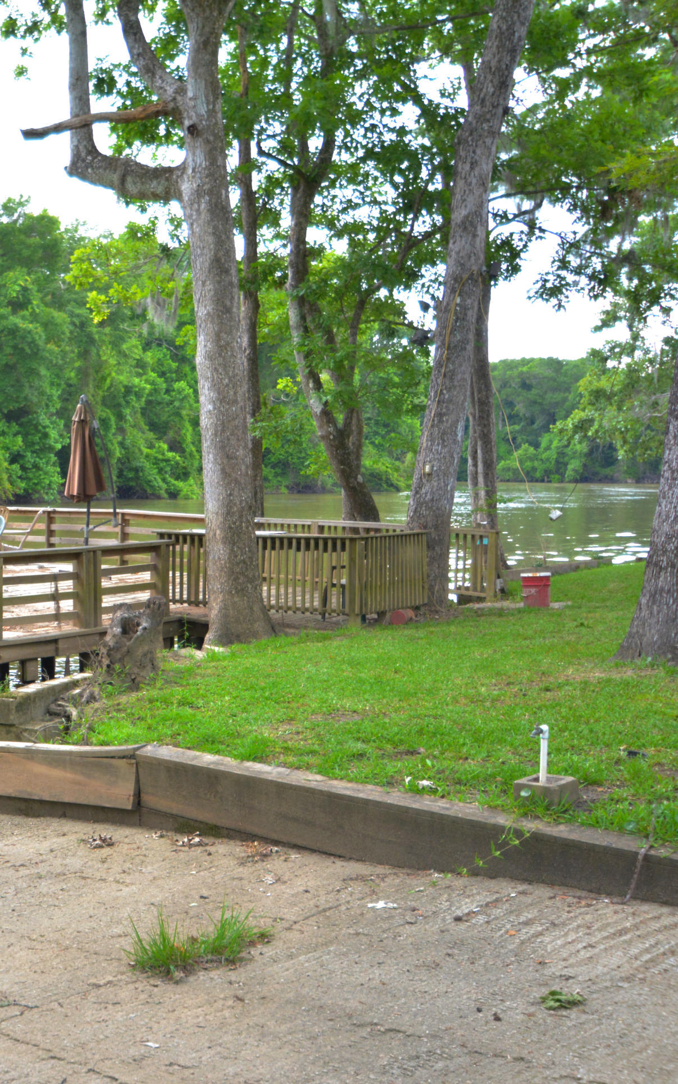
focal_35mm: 57
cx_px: -65
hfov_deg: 21.6
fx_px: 1685
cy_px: 559
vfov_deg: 35.7
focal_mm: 24
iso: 100
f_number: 29
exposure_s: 1/50
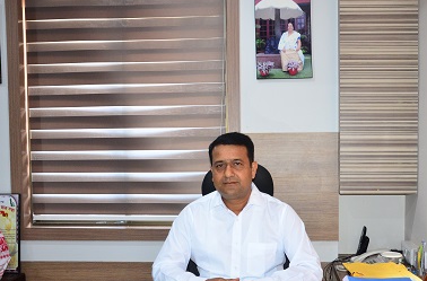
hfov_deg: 45.3
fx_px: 508
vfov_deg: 30.9
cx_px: 260
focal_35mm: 43
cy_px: 164
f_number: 3.8
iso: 1600
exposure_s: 1/50
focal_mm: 22
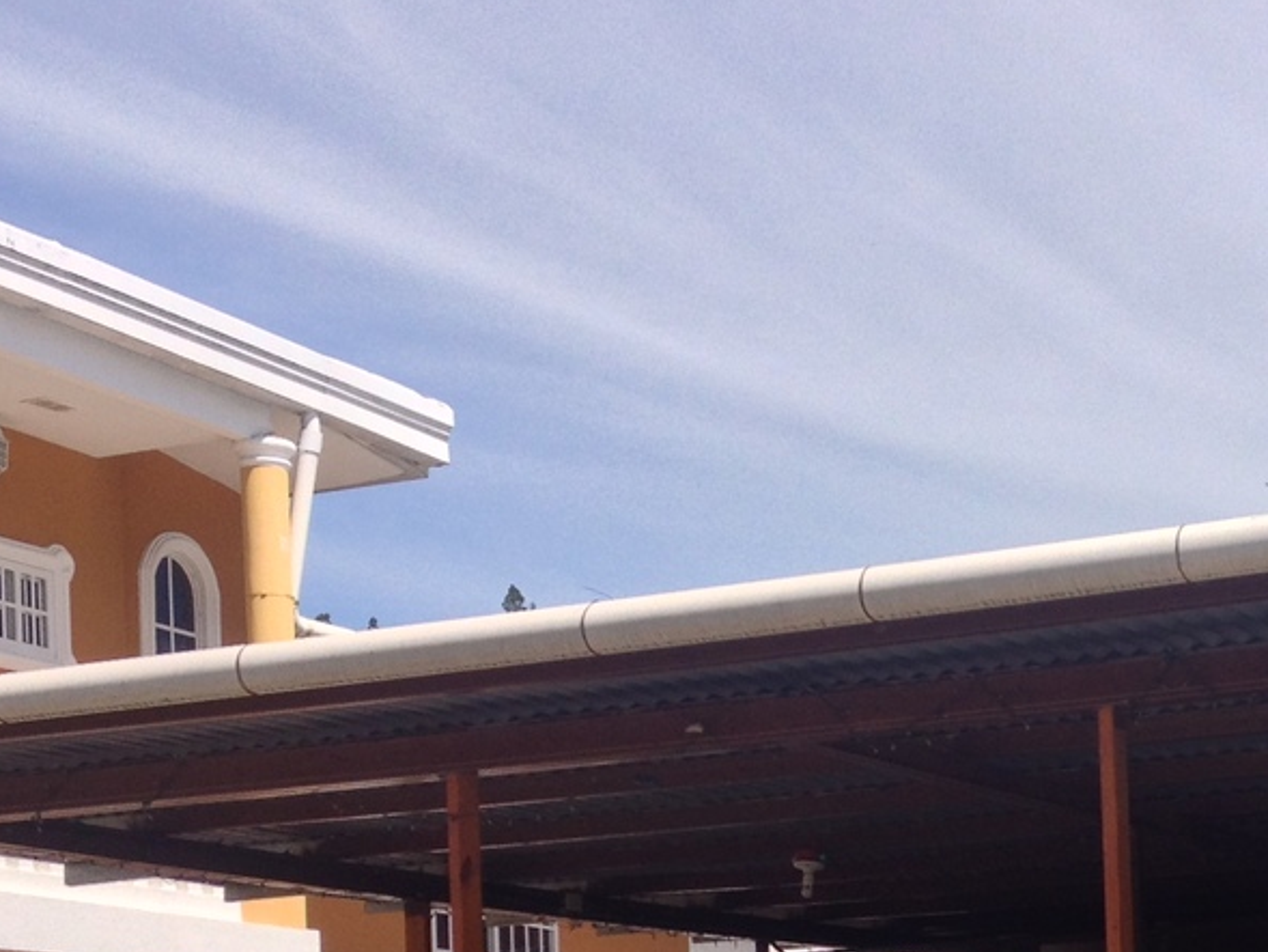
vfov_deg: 14.9
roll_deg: +1.7
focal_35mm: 95
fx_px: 3481
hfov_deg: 20.3
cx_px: 1117
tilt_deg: -3.0
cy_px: 1198
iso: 50
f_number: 2.4
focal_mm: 4.28
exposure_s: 1/1416
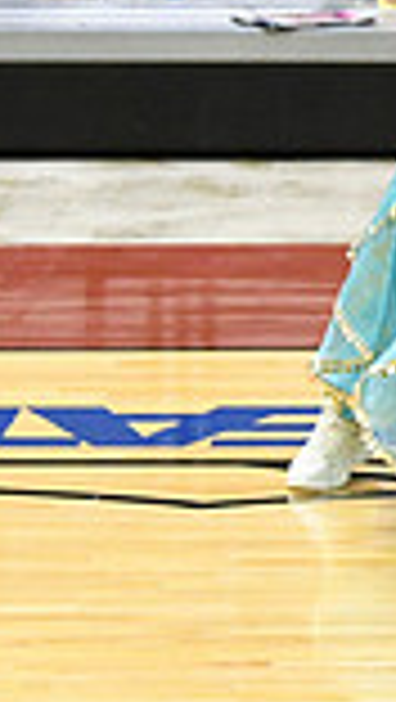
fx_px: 12219
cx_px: 1138
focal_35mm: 656
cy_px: -38
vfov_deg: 3.3
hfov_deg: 1.8
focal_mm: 112
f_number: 4
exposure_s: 1/250
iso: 5000
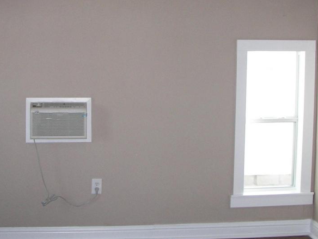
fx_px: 597
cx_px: 162
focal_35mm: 65
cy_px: 58
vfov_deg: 22.4
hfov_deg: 29.8
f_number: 2.8
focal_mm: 6
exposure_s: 1/30
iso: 100
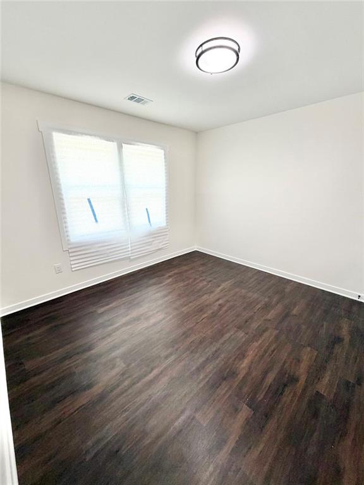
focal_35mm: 14
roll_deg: +0.5
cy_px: 242
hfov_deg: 85.7
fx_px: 196
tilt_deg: -15.6
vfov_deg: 102.1
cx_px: 182
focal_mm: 2.22
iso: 200
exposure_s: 1/60
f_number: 2.2
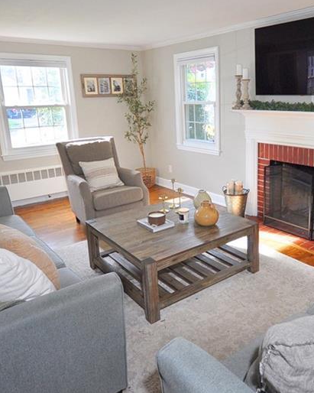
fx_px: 325
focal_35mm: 28
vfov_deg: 62.0
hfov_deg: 50.7
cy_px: 170
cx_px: 207
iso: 640
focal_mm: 10
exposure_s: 1/100
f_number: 4
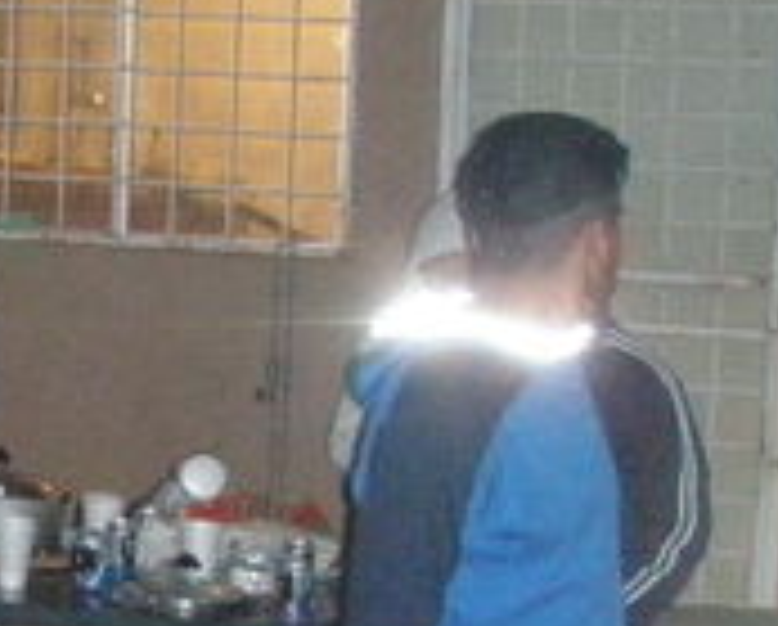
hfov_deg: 13.1
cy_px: 473
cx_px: -463
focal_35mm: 137
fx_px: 3160
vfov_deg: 11.3
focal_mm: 6.7
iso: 800
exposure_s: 1/30
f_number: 3.5
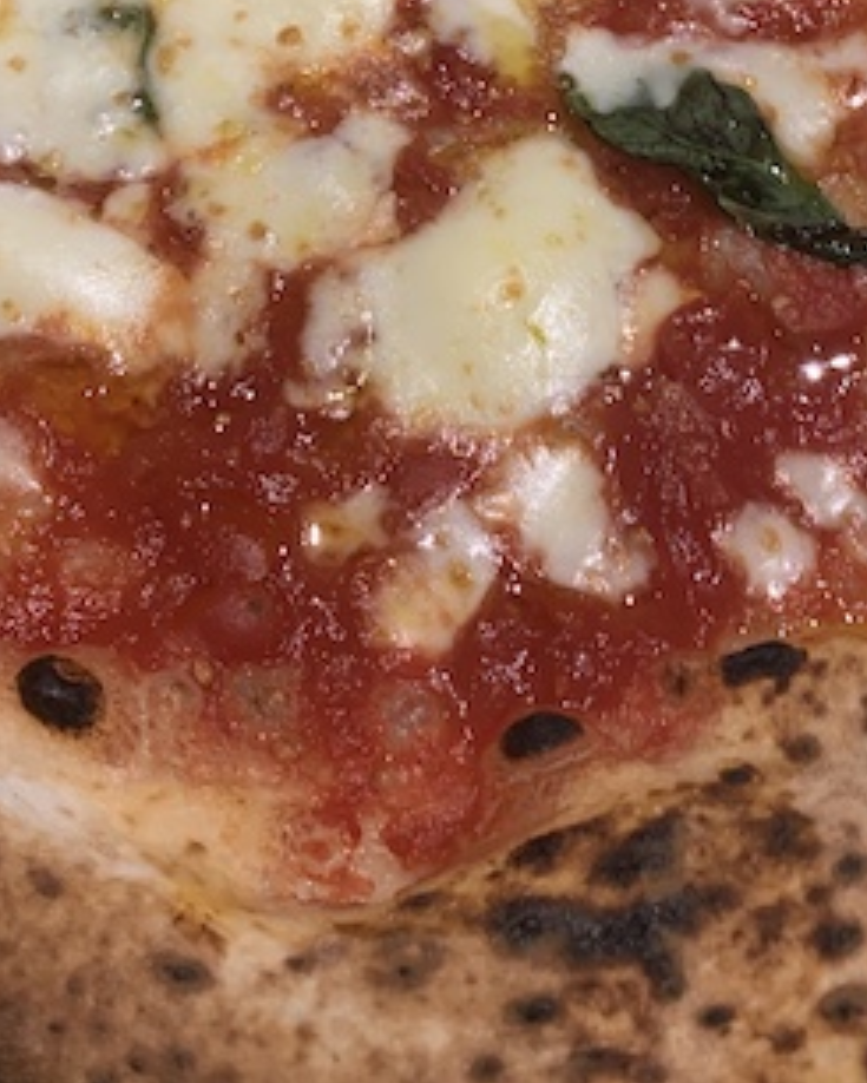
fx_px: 1699
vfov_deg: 33.2
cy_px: 71
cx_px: 474
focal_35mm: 53
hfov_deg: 28.6
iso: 64
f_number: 1.8
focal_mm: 4.25
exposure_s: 1/50
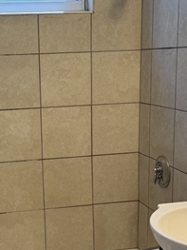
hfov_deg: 20.7
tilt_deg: -10.1
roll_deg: +2.0
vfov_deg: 27.7
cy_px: 153
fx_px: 505
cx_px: 37
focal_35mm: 70
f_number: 1.78
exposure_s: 1/120
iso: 80
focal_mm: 6.76
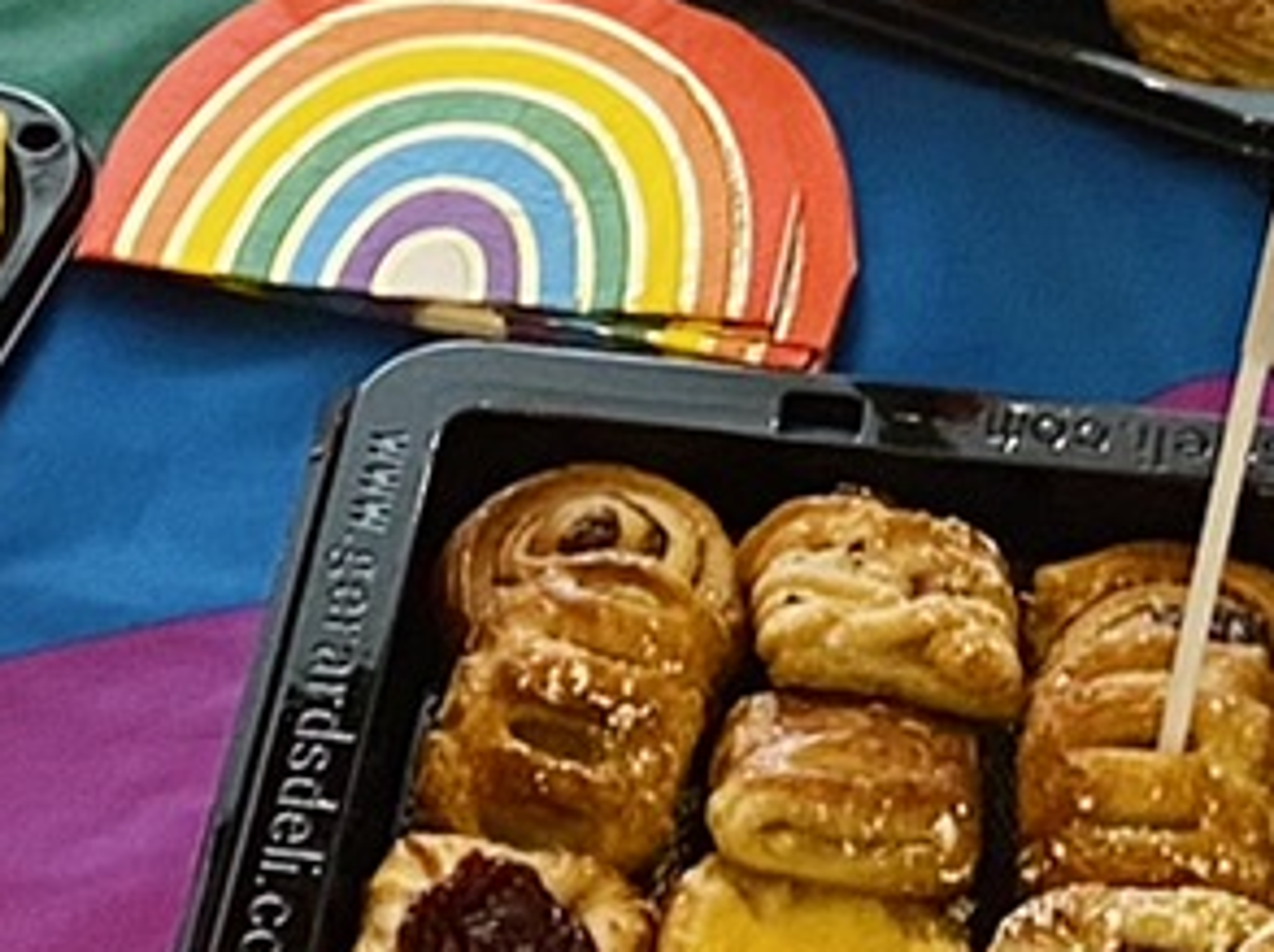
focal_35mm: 182
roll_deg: -3.1
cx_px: 930
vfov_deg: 7.5
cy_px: -1421
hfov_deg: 10.9
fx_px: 6690
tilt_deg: -27.1
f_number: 1.8
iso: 100
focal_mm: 4.25
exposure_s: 1/50
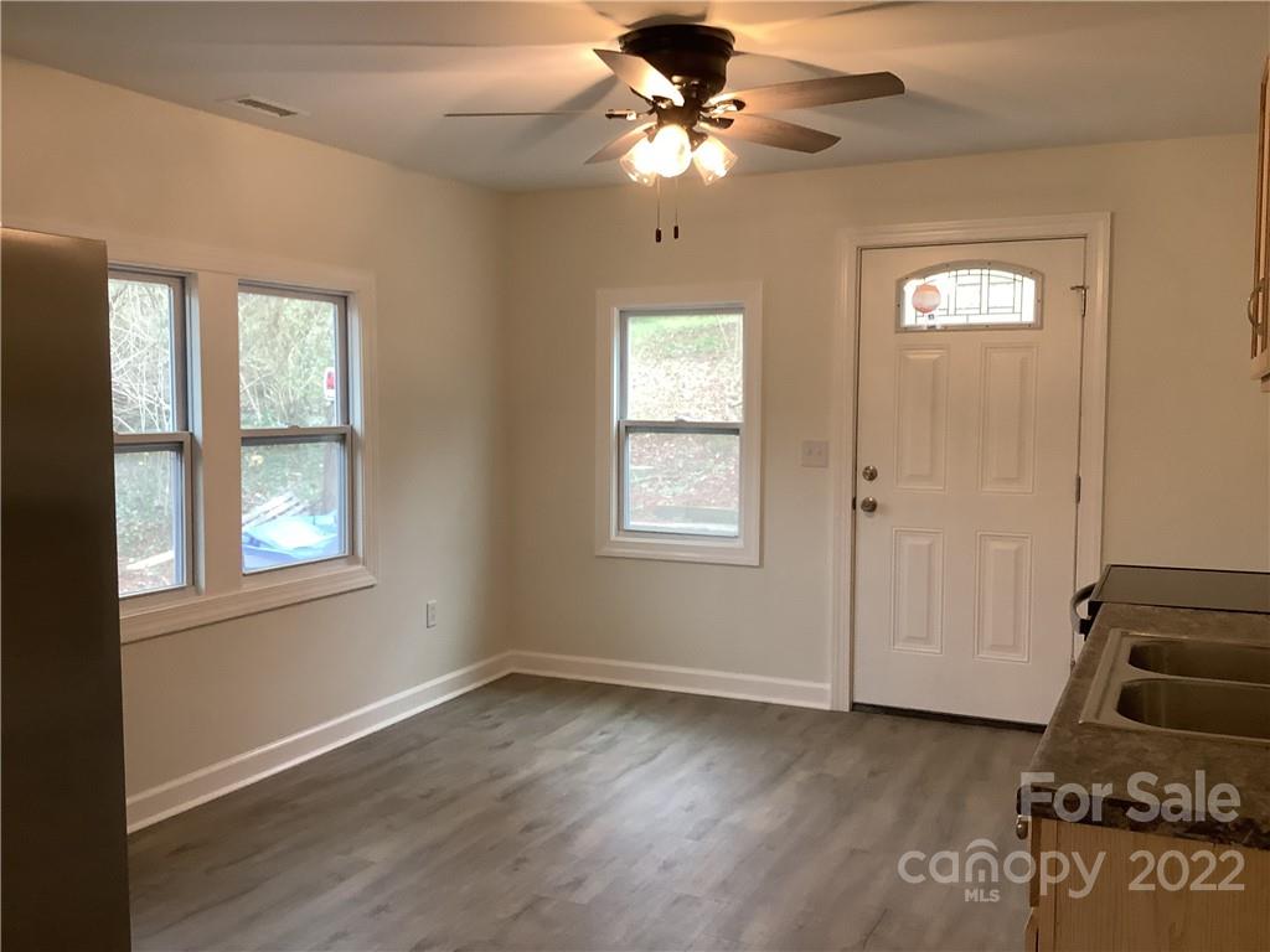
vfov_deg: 45.4
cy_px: 476
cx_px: 635
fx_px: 1137
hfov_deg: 58.4
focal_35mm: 31
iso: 125
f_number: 2.4
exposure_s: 1/50
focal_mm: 3.3
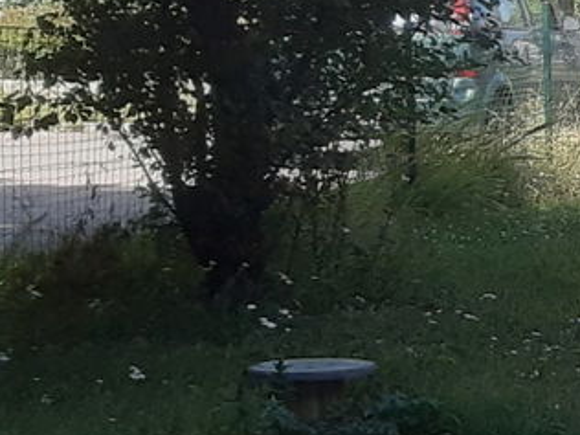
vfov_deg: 9.4
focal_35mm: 158
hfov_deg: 9.6
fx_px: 2647
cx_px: 1747
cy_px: 270
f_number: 1.7
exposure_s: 1/1031
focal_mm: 3.92
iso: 40
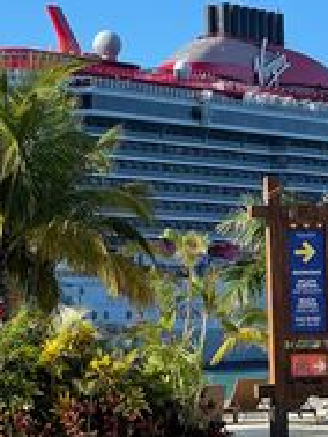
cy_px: 288
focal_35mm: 167
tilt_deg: +1.9
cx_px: 120
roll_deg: +1.7
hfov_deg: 8.9
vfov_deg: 11.8
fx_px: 2107
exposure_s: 1/874
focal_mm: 7.5
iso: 20
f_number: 2.2
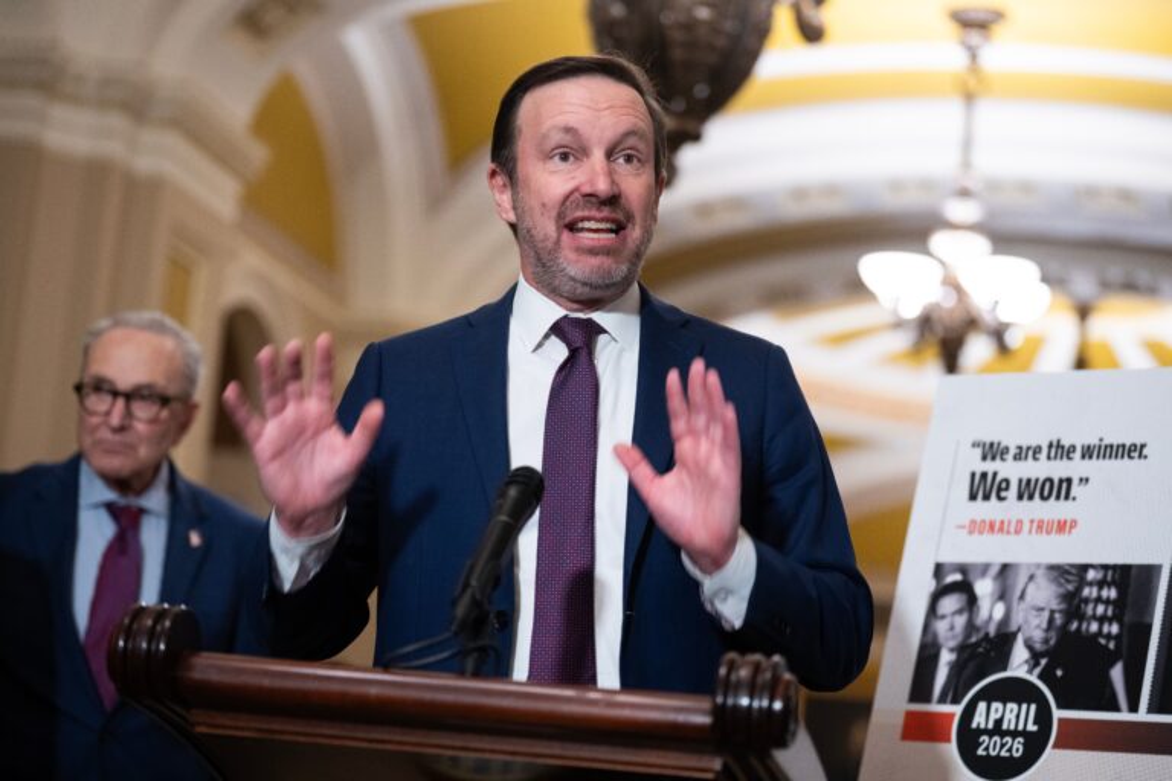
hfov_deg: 23.9
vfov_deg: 16.1
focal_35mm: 85
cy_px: 390
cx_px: 586
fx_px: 2767
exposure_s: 1/100
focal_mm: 85
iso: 3200
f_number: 2.8
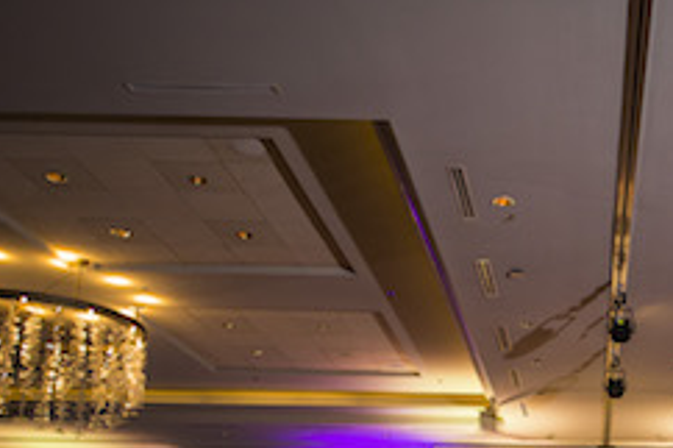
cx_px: 645
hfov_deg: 34.7
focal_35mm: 53
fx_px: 990
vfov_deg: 23.8
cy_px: 499
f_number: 1.8
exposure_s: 1/100
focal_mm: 20
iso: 400
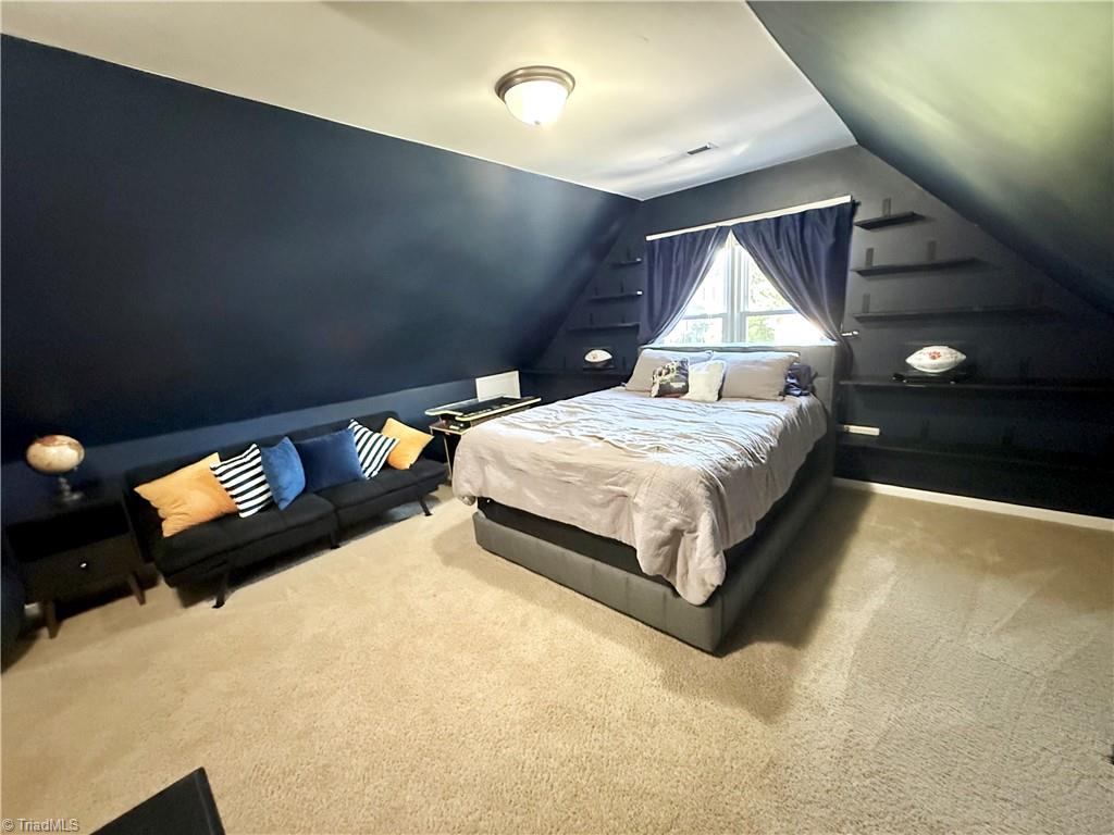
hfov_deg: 102.1
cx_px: 557
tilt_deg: -12.3
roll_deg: +3.8
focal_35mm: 14
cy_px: 418
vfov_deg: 85.7
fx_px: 451
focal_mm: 2.22
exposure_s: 1/60
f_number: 2.2
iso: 1250
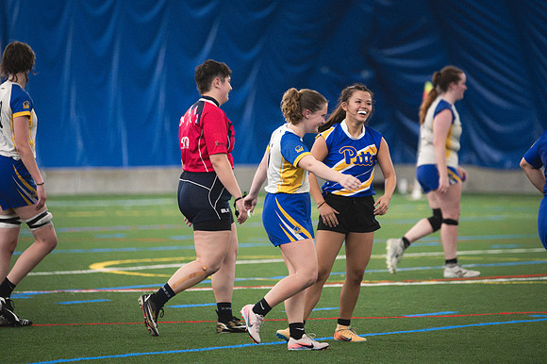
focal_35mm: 300
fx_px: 4556
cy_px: 182
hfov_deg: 6.9
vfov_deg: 4.6
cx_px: 274
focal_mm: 200
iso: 11400
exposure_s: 1/640
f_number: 2.8
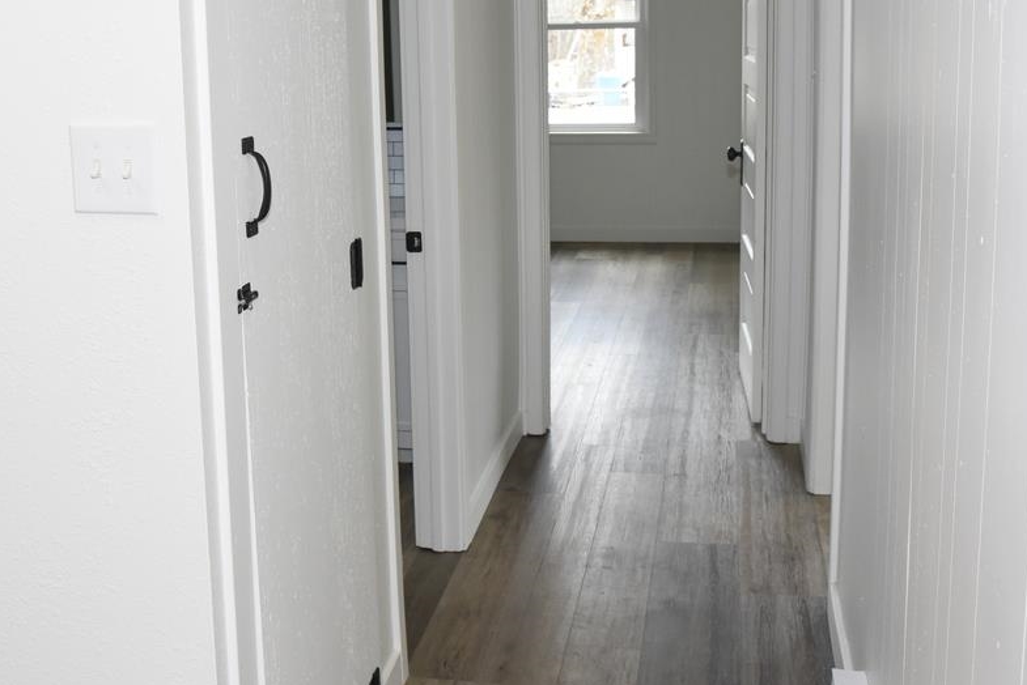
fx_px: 1313
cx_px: 395
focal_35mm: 46
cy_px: 207
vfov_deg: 29.0
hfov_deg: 42.5
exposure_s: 1/160
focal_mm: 24
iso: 3200
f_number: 6.3
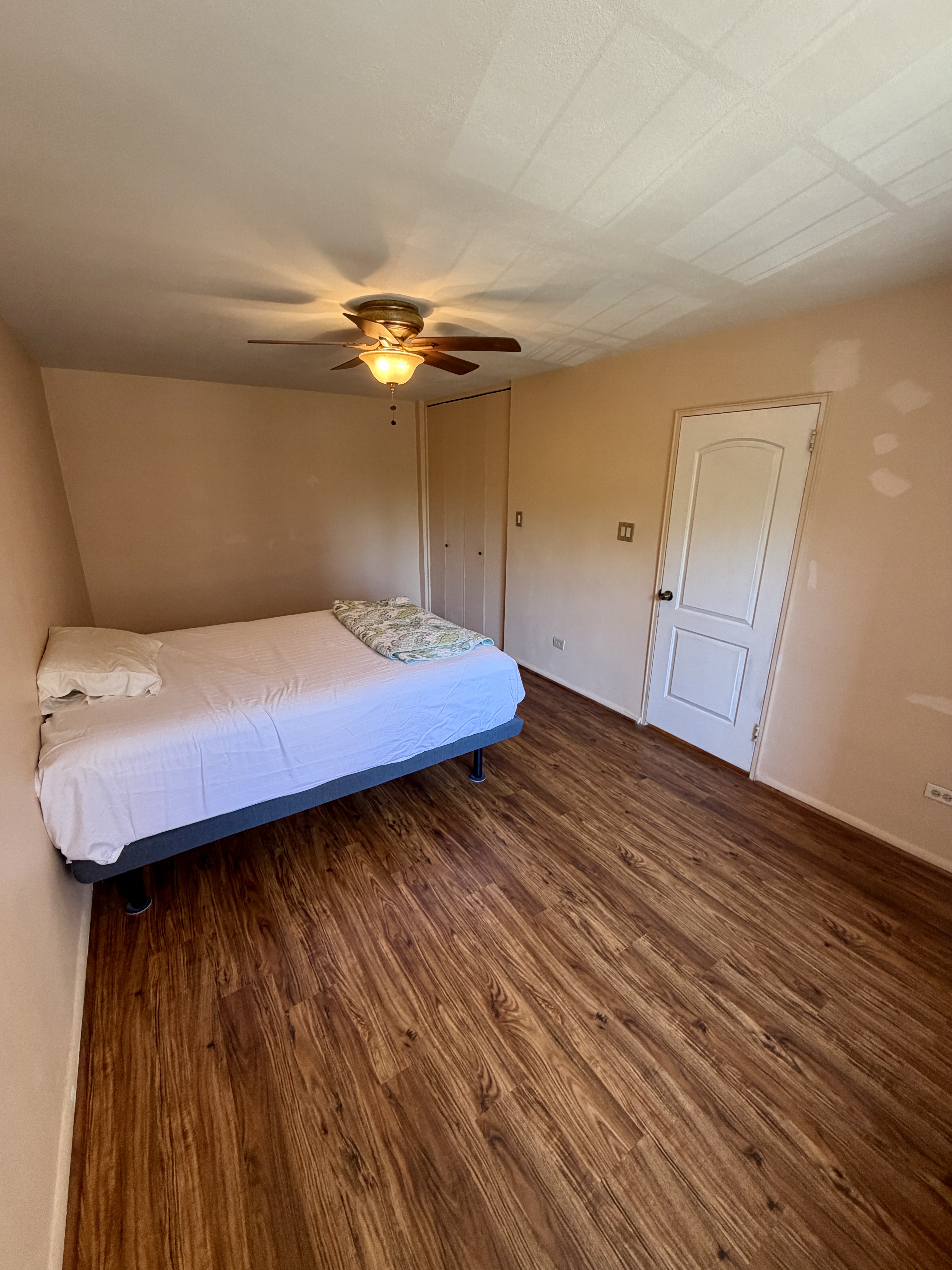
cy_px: 635
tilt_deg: -17.2
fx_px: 513
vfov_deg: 102.1
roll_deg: -0.4
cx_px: 476
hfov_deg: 85.7
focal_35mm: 14
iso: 200
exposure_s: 1/60
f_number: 2.2
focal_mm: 2.22
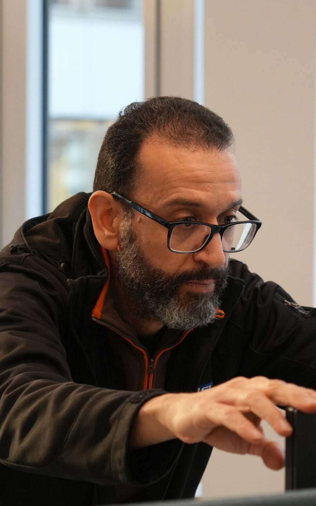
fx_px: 1819
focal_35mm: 132
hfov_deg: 9.9
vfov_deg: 15.8
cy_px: 284
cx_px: 158
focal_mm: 50
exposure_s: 1/50
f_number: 2.8
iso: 800
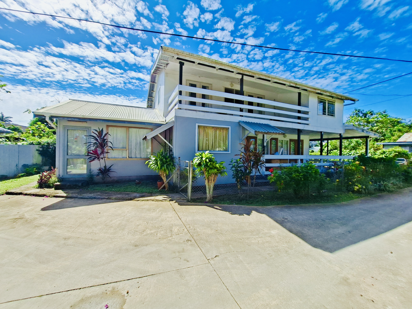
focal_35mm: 13
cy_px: 154
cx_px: 206
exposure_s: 1/2024
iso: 40
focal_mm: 1.74
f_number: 2.2
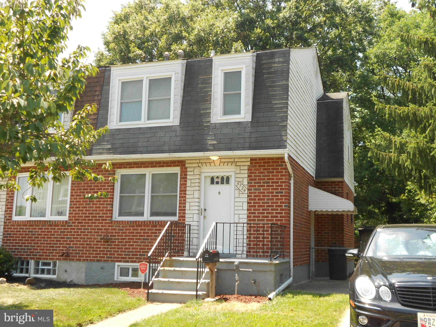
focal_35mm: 37
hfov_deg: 50.1
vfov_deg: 38.7
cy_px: 164
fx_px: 466
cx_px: 218
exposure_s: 1/200
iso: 80
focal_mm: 6.7
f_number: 3.9
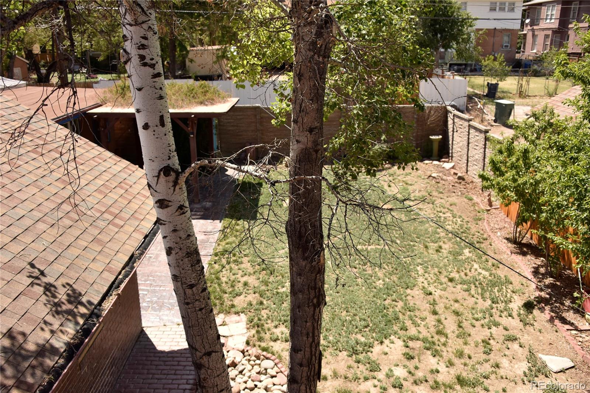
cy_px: 196
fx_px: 524
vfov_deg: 41.1
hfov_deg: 58.7
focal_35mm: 32
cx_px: 295
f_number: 5
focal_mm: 32
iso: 400
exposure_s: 1/2000
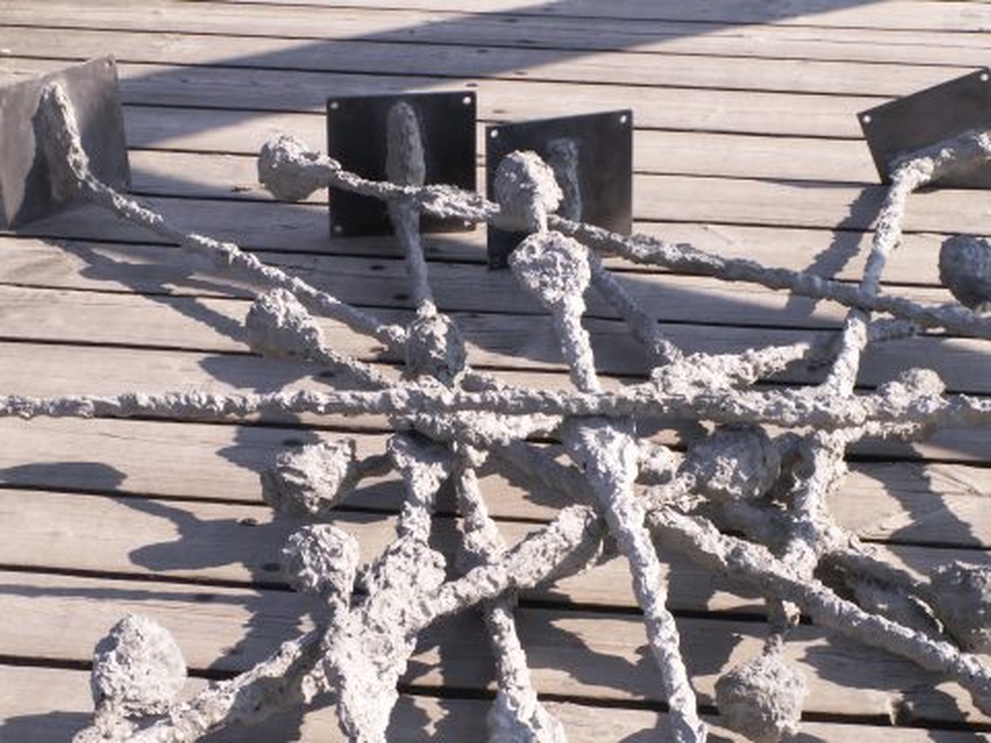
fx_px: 2891
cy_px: 372
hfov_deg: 19.4
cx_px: 496
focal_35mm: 101
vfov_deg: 14.6
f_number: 7.1
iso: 50
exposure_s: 1/160
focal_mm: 16.5
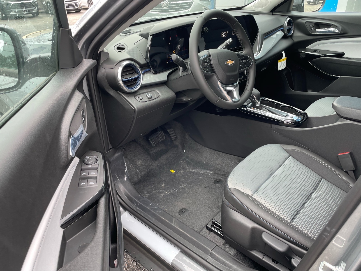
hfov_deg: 67.3
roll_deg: +2.3
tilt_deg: -29.4
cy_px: 136
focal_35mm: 26
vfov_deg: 53.1
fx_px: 271
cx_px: 180
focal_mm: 4.2
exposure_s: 1/121
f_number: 1.6
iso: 40
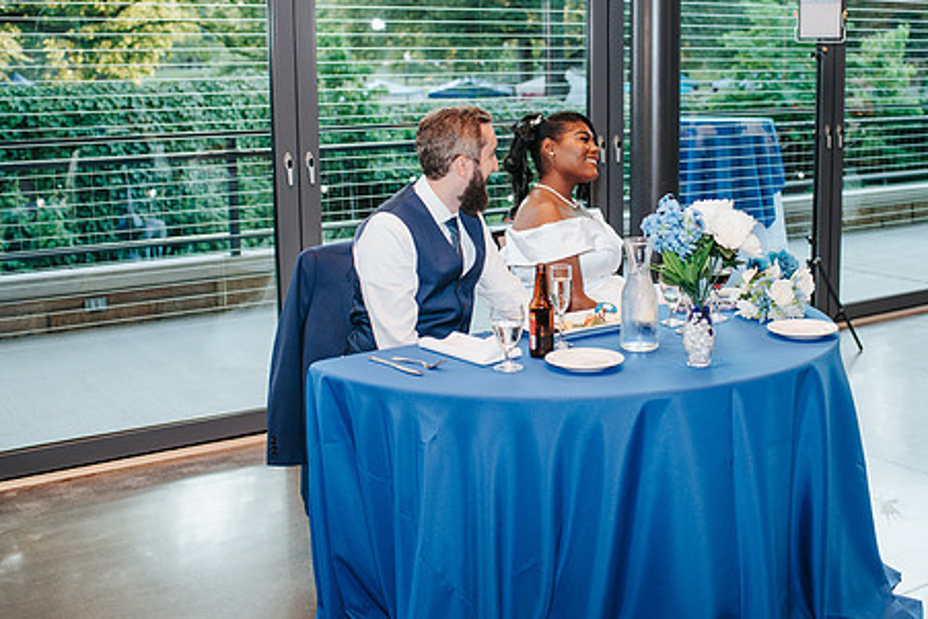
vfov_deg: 28.6
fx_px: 1212
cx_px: 547
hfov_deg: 41.7
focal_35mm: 47
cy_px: 229
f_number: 2.8
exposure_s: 1/160
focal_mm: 35
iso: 360
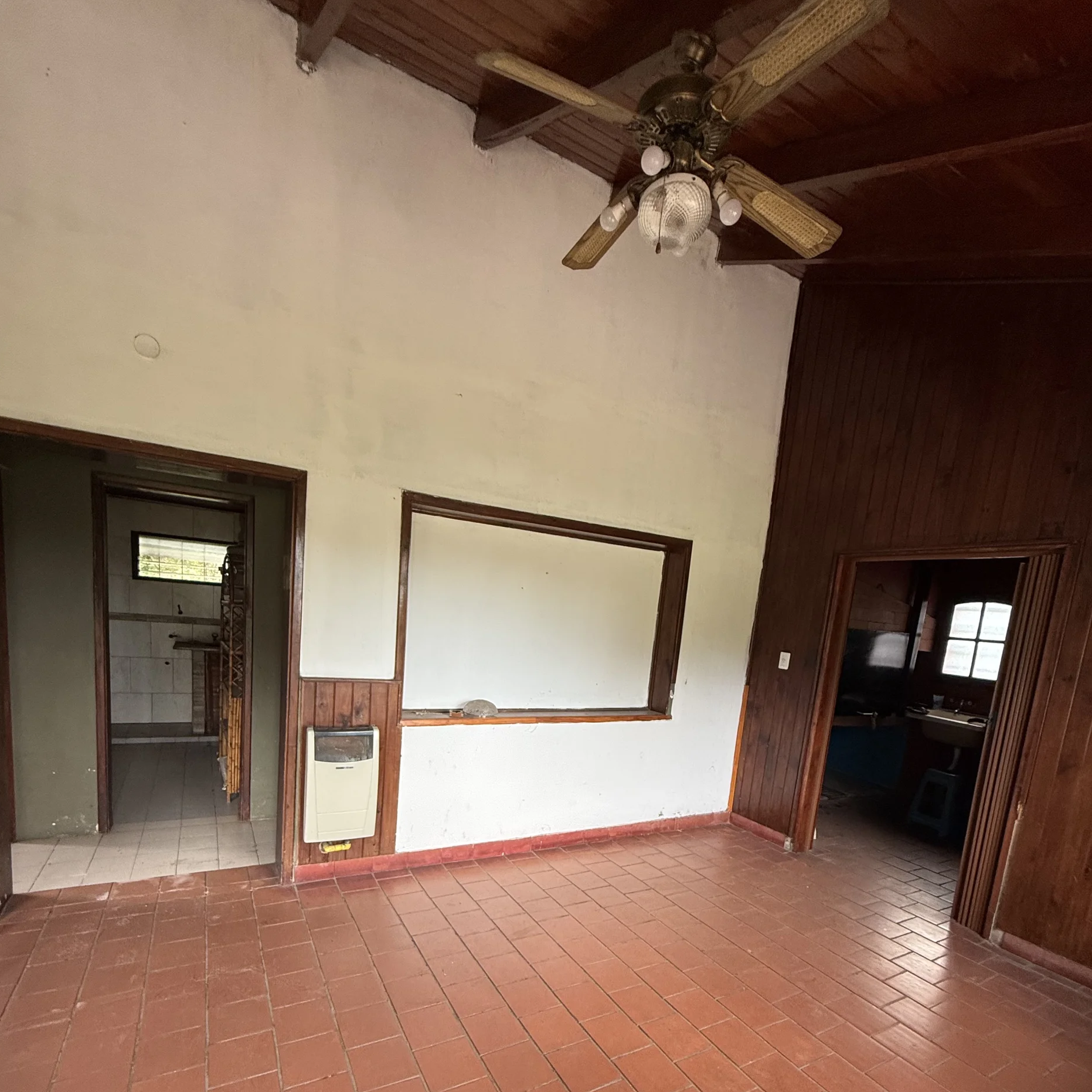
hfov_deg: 84.0
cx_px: 539
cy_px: 703
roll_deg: -4.6
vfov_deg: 81.9
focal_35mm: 17
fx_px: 607
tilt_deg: -7.4
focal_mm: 2.22
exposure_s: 1/99
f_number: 2.2
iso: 100
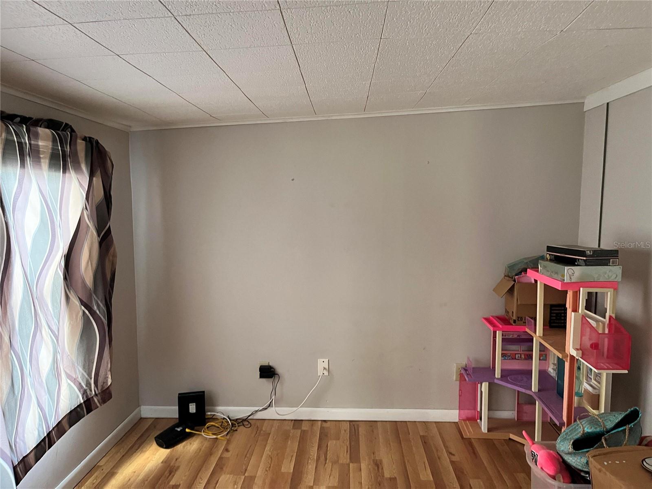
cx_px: 326
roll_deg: +0.2
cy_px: 244
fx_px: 490
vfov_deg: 53.1
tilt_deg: -4.5
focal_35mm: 26
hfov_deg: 67.3
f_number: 1.6
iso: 400
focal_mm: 5.1
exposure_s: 1/60
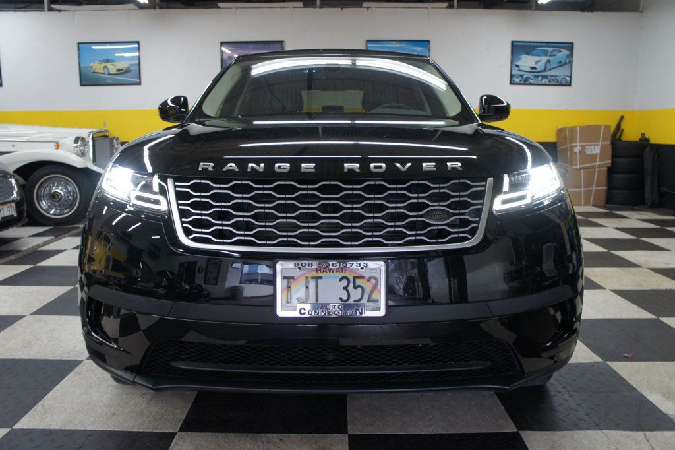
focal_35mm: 28
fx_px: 534
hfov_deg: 64.6
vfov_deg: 45.6
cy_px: 225
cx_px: 338
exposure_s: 1/30
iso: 200
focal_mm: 19
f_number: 3.5
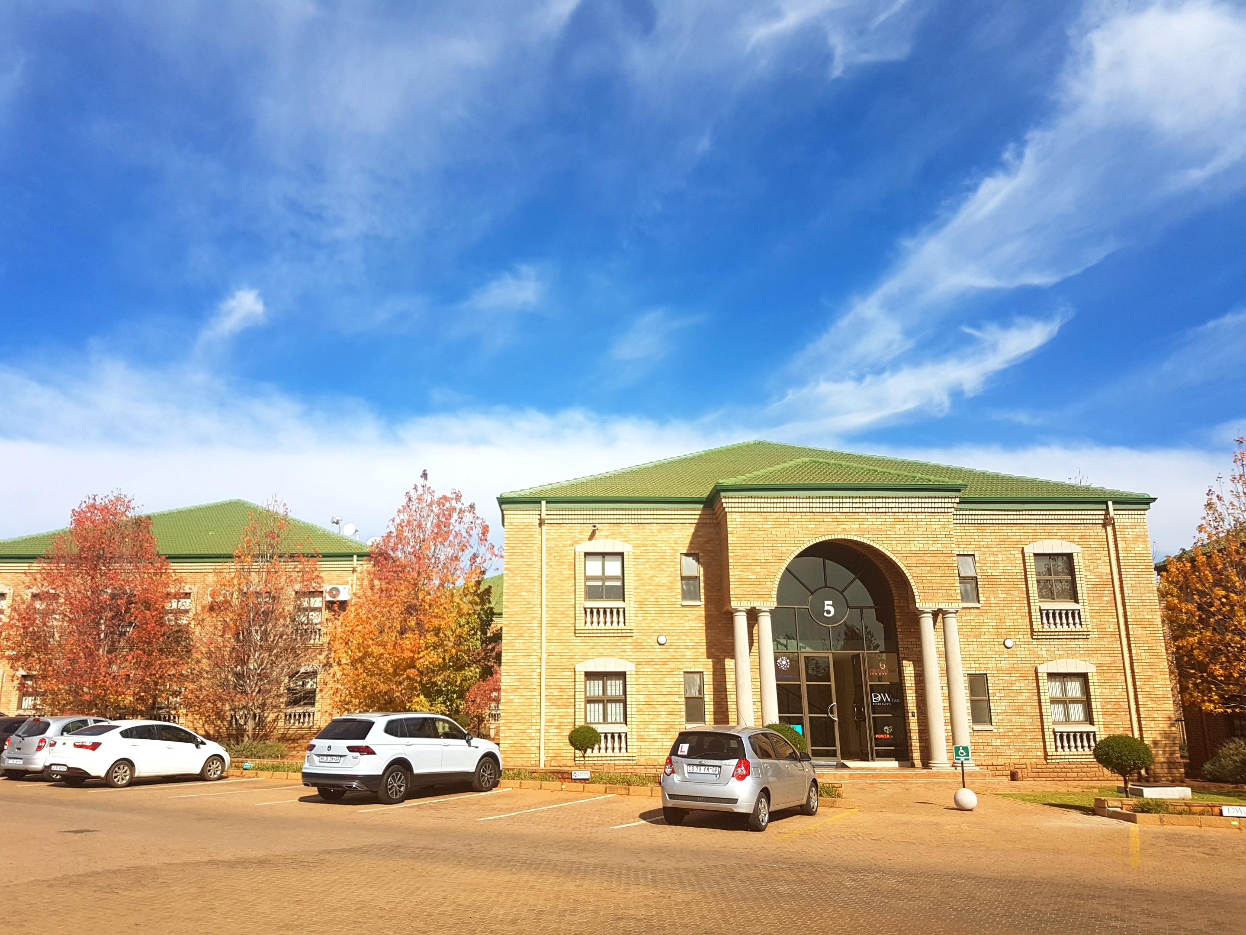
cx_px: 623
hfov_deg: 67.3
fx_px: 936
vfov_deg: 53.1
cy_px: 468
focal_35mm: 26
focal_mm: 4.2
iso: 40
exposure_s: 1/2544
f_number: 1.7
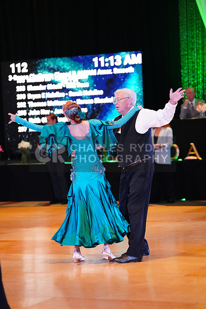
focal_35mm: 115
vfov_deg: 17.8
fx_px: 986
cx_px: 103
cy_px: 154
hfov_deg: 11.9
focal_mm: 115
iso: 5000
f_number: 2.8
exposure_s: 1/400
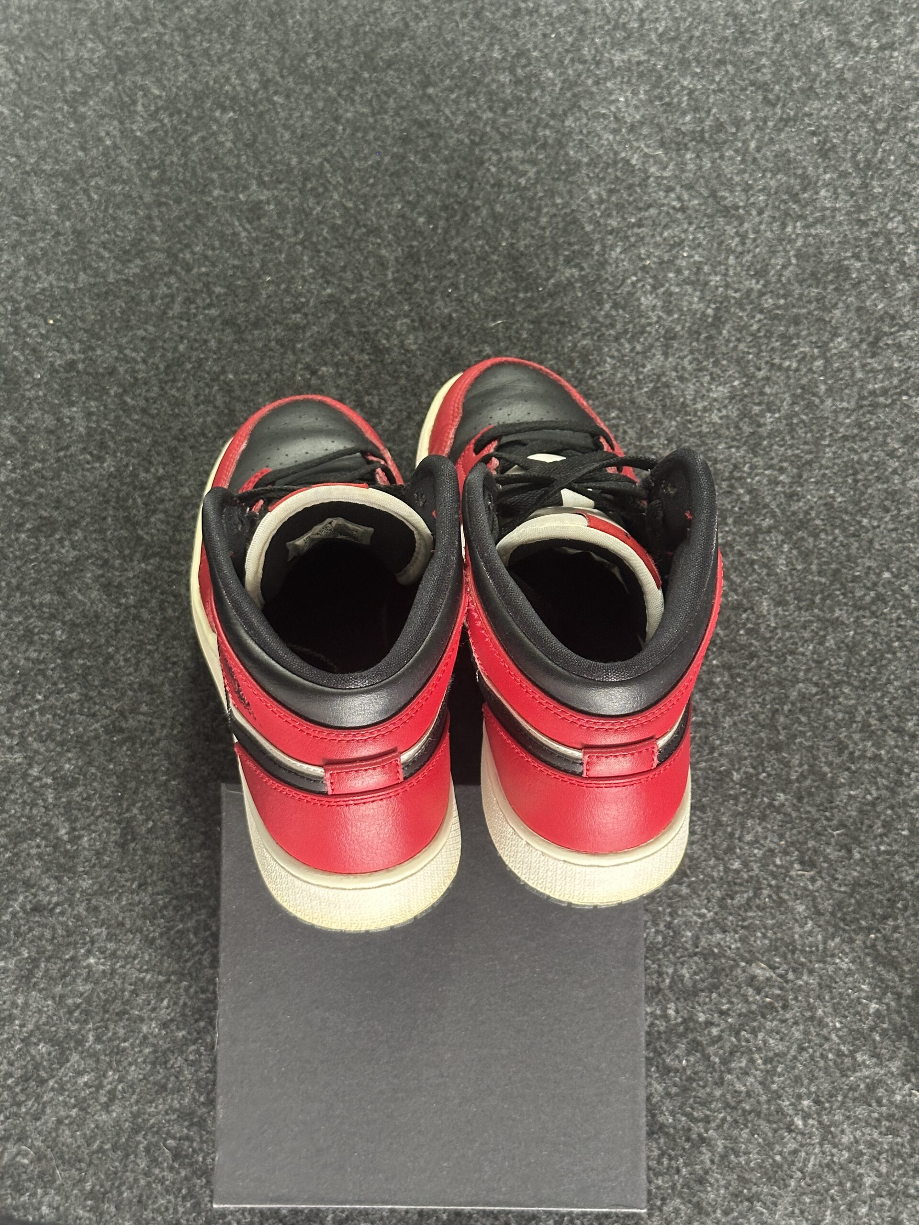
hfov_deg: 30.3
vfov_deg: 39.7
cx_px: 460
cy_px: 612
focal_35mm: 48
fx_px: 1699
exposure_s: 1/33
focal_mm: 6.86
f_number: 1.78
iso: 400
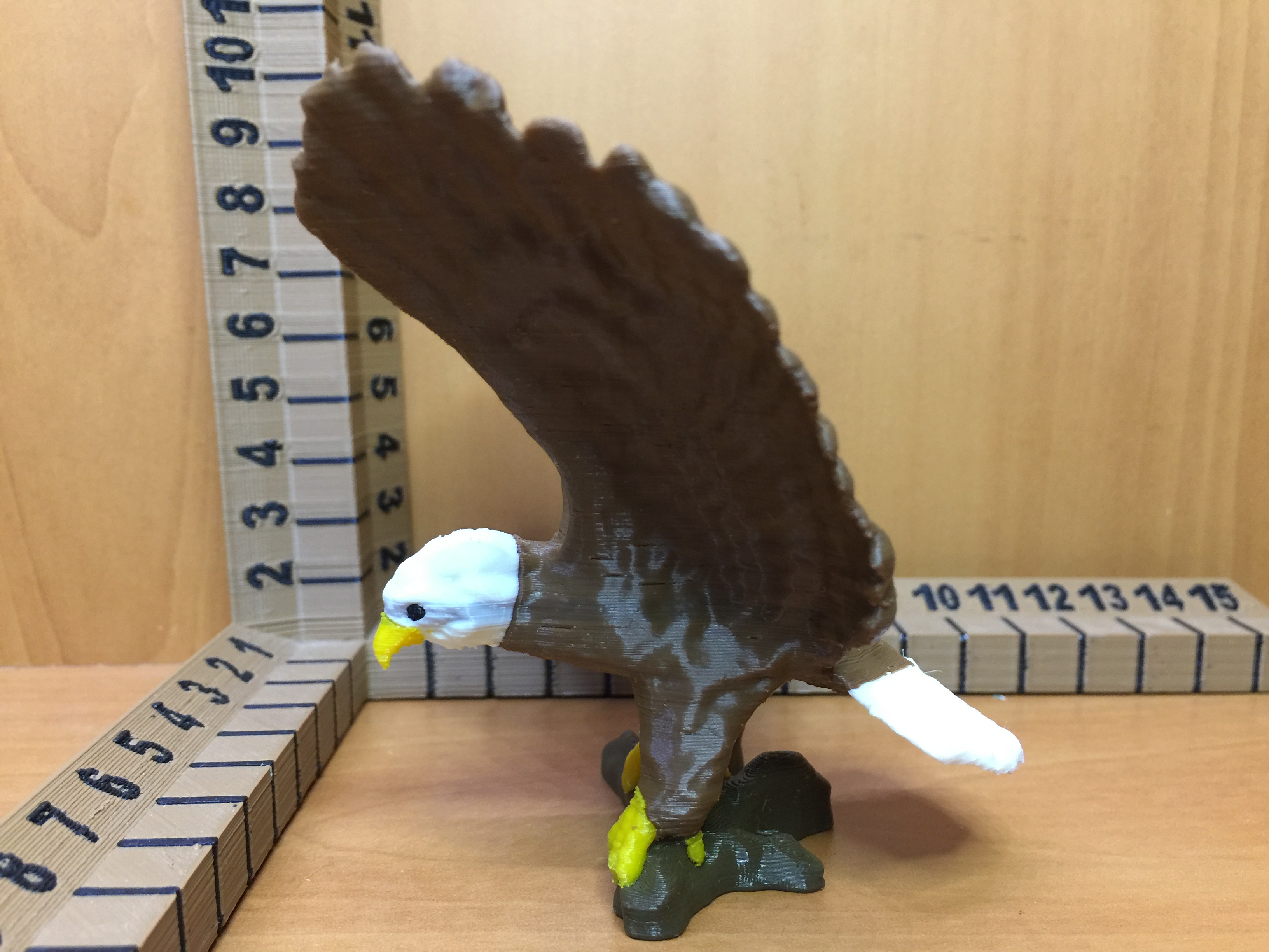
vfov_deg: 48.2
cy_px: 476
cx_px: 634
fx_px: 1063
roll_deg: -0.2
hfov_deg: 61.7
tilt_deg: -9.3
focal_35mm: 29
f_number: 2.2
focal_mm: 4.15
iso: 80
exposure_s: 1/15
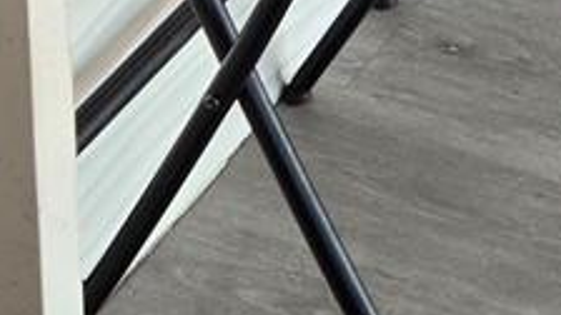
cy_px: -882
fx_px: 2663
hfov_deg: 11.8
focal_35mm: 179
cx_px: 679
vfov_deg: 5.9
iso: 125
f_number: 1.8
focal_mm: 5.4
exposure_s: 1/120
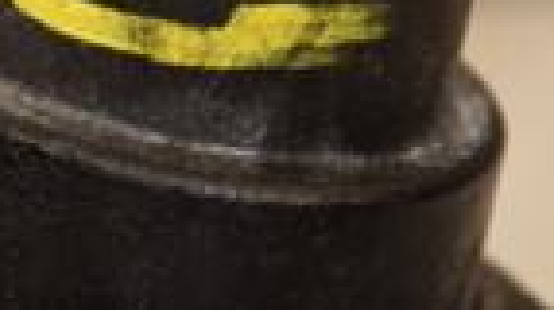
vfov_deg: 1.7
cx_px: 66
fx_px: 10170
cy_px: -12
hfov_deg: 3.1
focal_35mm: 693
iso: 800
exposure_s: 1/160
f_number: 5.6
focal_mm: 105
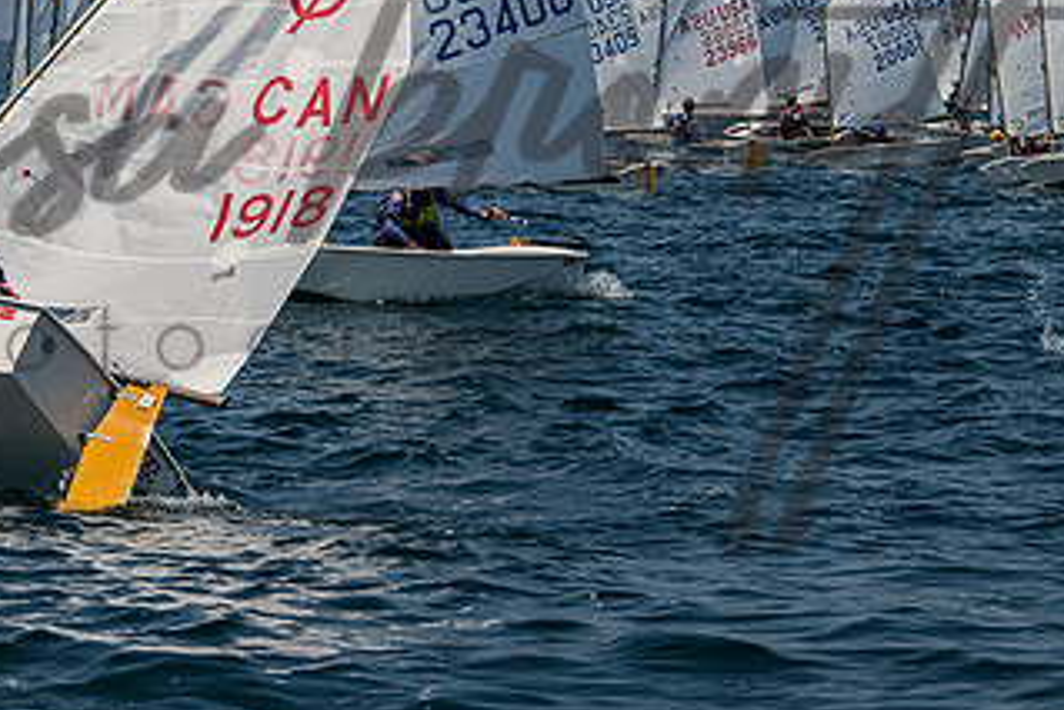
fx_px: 7481
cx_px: 380
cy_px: 100
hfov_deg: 8.1
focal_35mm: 253
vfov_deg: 5.4
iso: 320
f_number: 6.7
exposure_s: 1/3200
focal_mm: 115
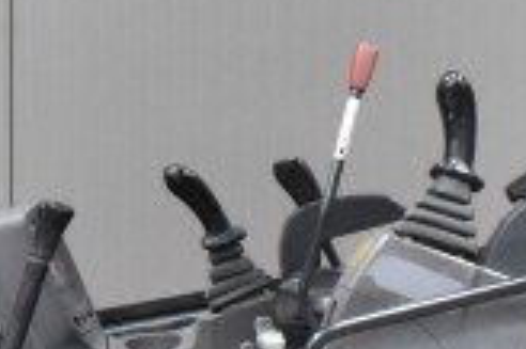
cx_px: -29
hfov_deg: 10.3
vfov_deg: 6.9
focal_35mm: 198
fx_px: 2890
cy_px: 259
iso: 1600
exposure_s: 1/25
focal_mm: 18
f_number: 5
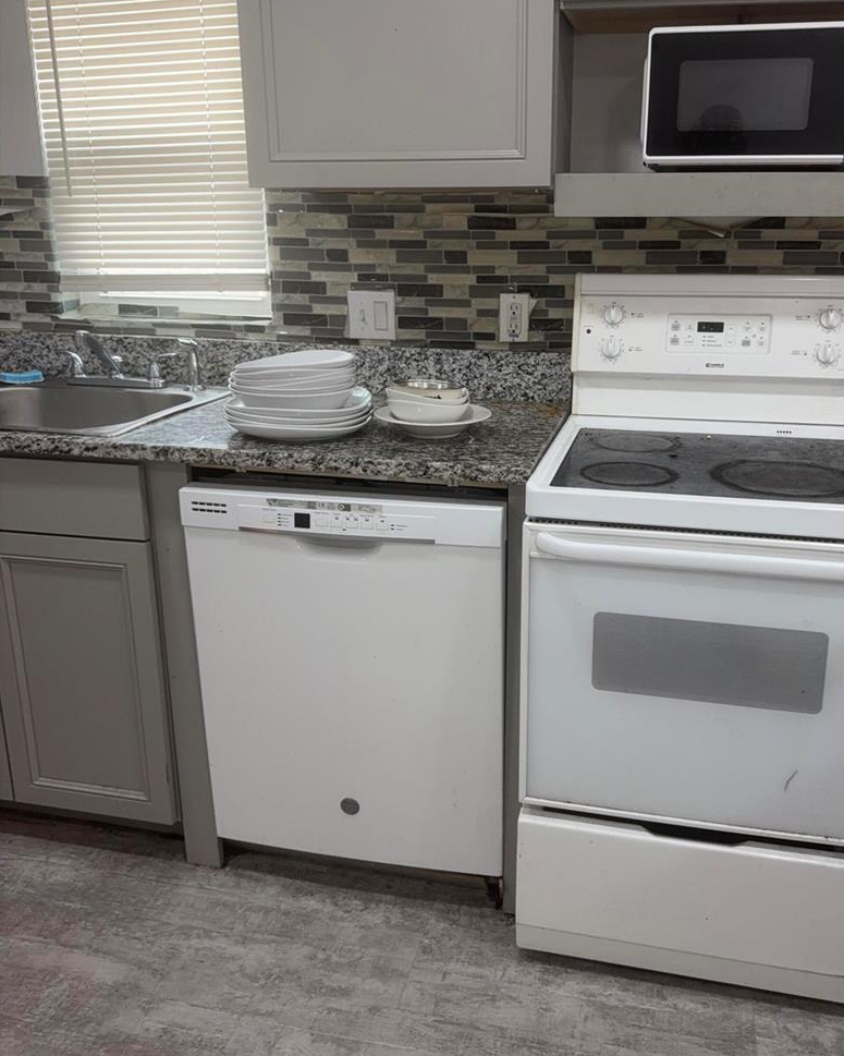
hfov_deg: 49.8
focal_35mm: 29
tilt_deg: -16.1
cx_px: 488
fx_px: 906
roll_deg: -2.8
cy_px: 494
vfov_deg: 60.4
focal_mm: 6.76
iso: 100
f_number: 1.78
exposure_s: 1/120
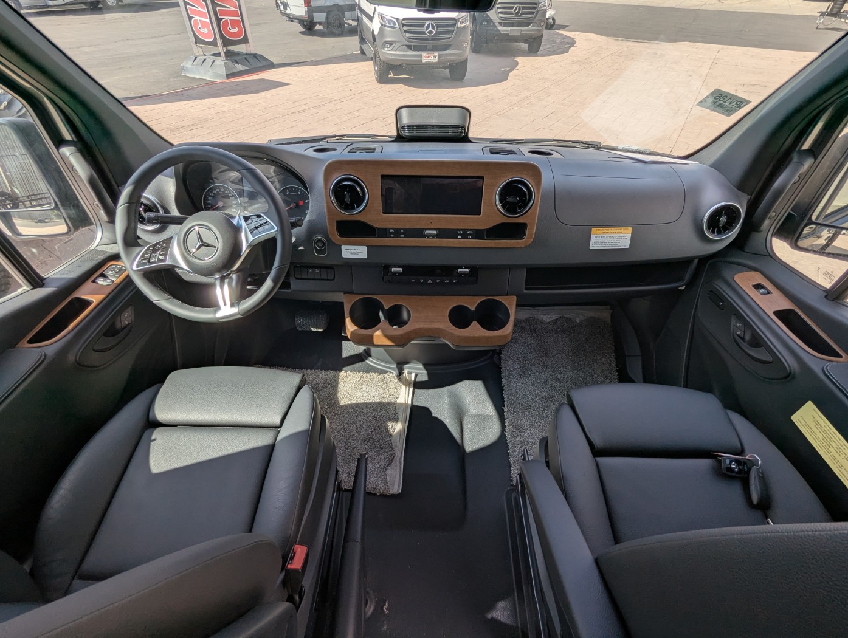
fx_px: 392
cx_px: 424
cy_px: 319
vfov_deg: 78.2
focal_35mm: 16
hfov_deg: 94.4
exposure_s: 1/664
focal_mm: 2.35
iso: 43
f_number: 2.2
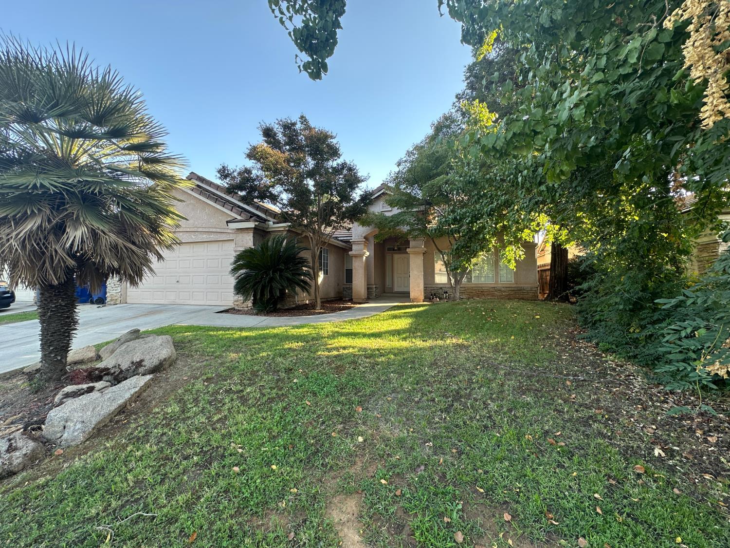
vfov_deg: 85.7
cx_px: 365
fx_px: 295
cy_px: 274
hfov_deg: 102.1
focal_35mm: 14
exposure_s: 1/107
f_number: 2.2
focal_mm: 2.22
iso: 40
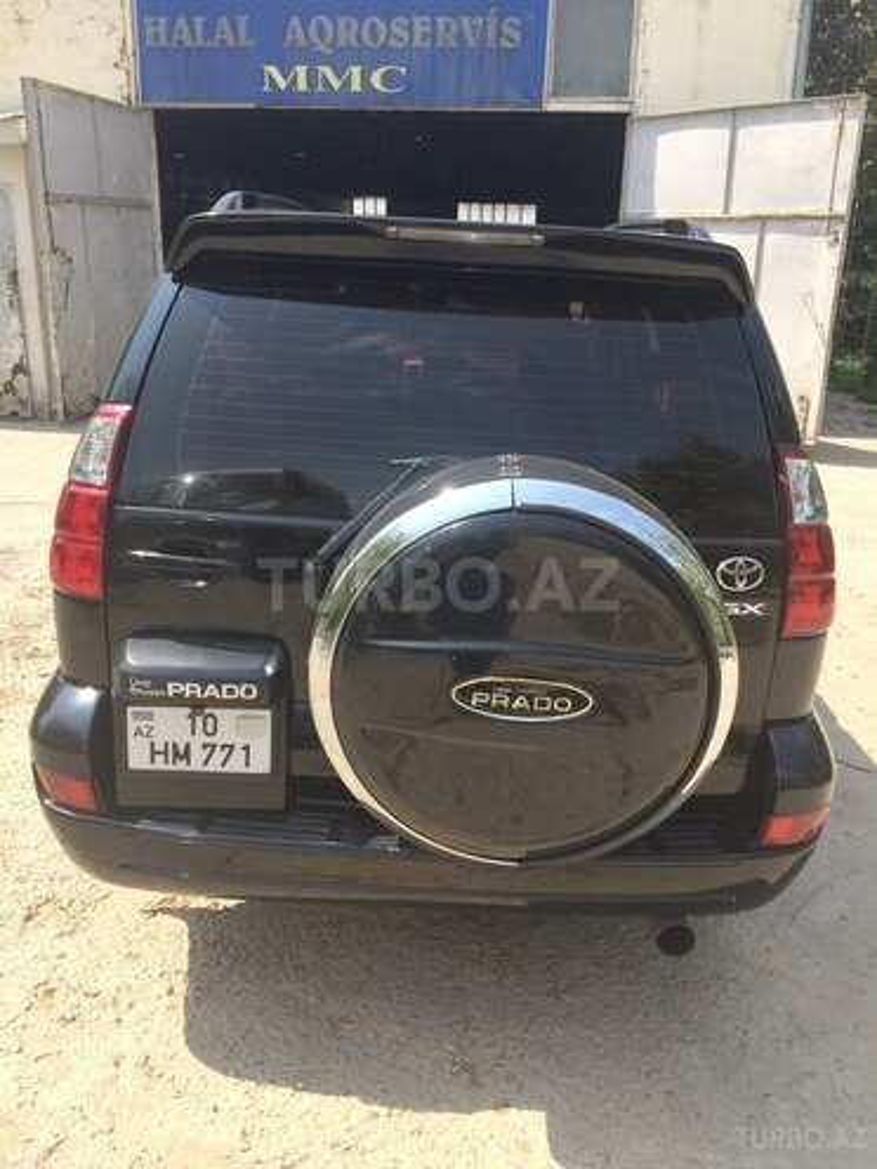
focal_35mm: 29
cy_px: 584
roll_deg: -0.3
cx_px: 438
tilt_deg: -20.0
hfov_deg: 48.2
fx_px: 980
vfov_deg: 61.7
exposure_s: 1/912
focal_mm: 4.15
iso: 32
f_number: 2.2
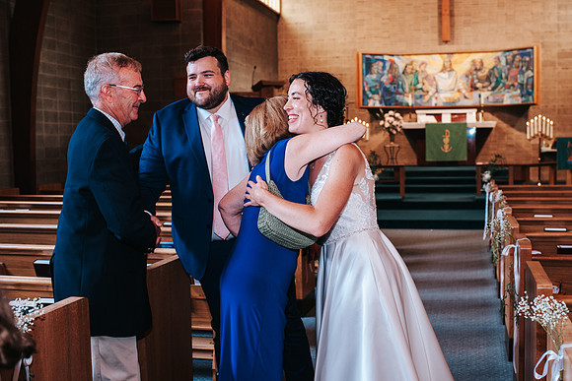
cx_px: 338
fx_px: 656
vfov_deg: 32.4
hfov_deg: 46.9
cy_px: 184
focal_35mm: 41
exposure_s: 1/125
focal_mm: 35
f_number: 3.2
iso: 1000
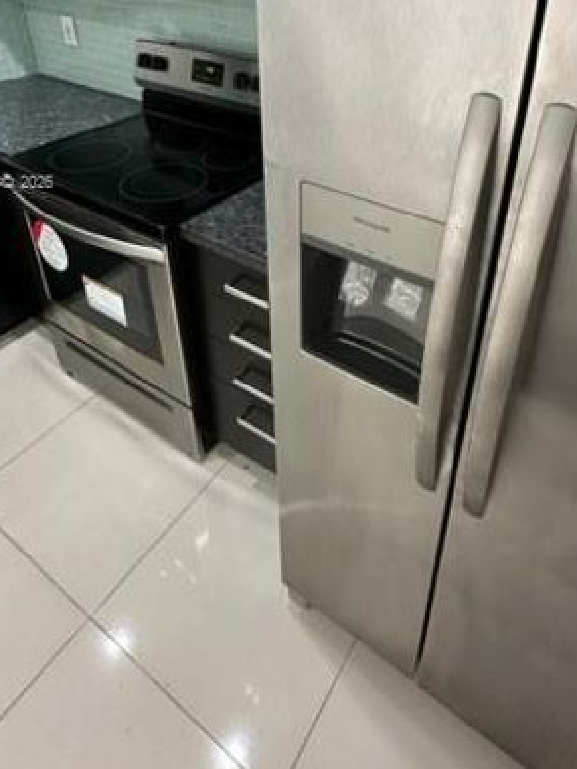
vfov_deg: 66.6
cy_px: 183
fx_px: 533
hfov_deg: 56.5
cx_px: 342
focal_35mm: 24
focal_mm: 2.22
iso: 200
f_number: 2.2
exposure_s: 1/60
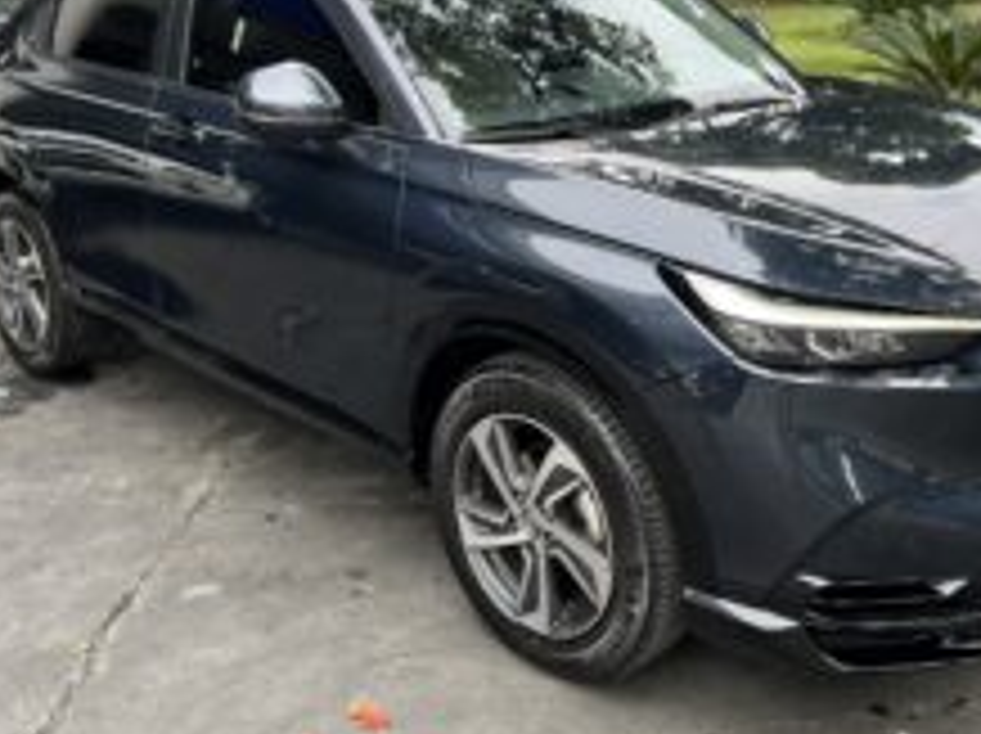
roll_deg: +4.1
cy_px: 212
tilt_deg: -13.0
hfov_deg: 43.8
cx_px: 536
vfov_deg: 33.1
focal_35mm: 43
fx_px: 1217
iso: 50
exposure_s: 1/421
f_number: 1.5
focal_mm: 5.7
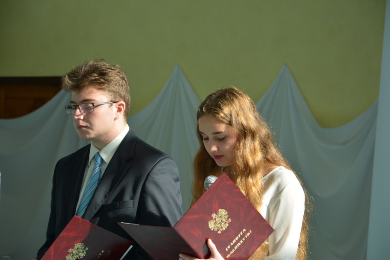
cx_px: 195
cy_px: 130
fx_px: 1706
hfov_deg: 13.0
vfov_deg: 8.7
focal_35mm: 158
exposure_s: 1/200
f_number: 8
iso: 200
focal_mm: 105
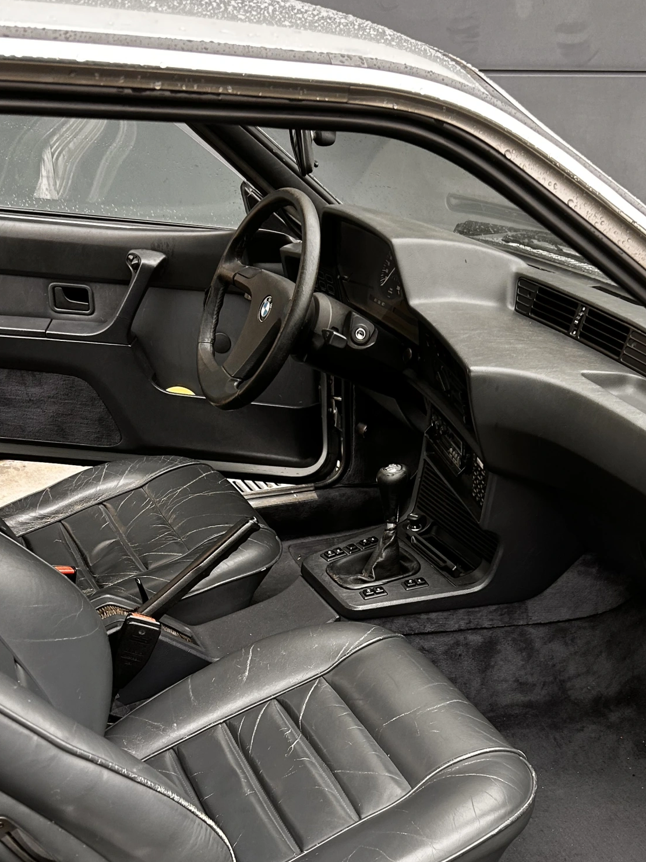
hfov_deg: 32.0
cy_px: 624
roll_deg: -4.9
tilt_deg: -31.7
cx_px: 421
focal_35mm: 45
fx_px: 1120
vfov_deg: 41.1
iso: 64
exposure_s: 1/127
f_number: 1.5
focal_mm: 5.7
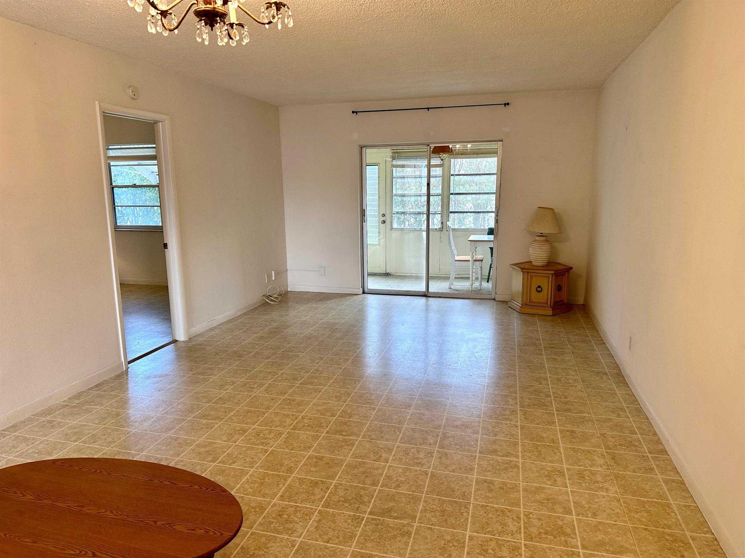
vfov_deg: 56.8
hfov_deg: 71.6
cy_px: 279
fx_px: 517
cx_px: 372
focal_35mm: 24
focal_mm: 6.86
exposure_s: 1/120
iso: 160
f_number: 1.78
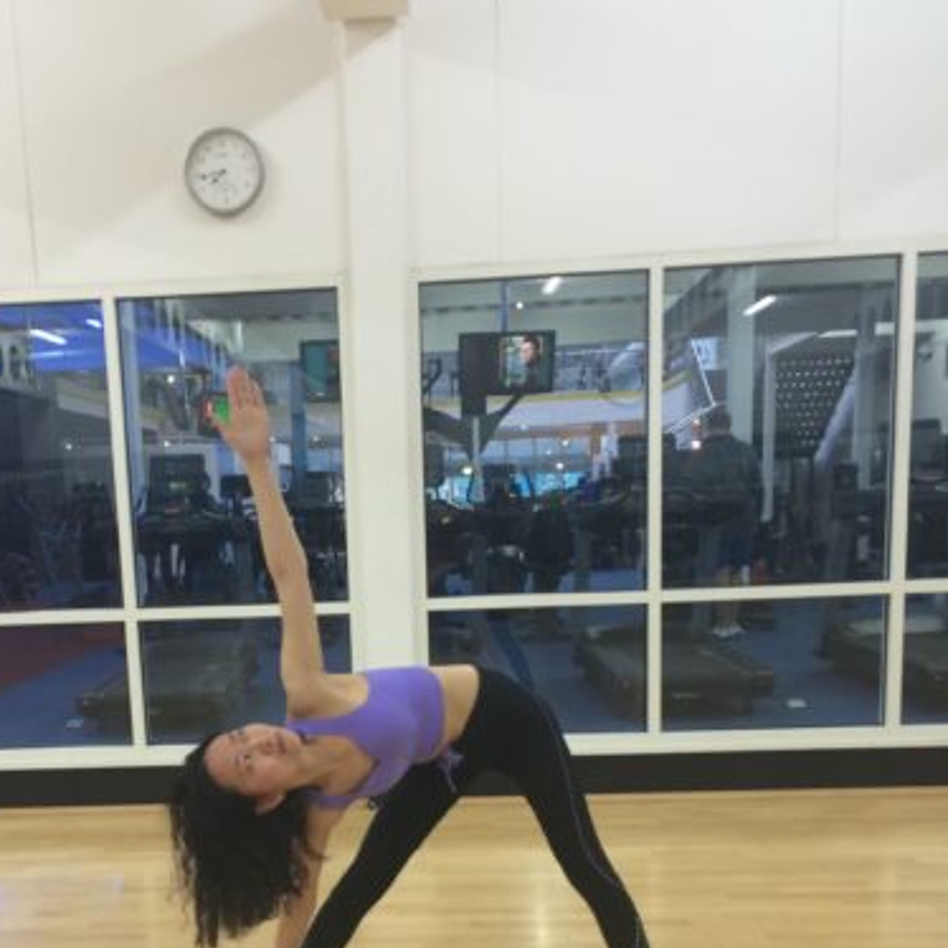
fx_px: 1332
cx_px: 356
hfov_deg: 38.9
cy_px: 740
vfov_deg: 37.9
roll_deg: +2.0
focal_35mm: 43
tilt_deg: -10.8
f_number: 2.2
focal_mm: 4.15
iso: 50
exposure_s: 1/33
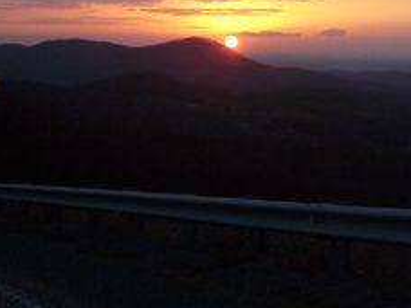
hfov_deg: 20.6
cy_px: -24
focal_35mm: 91
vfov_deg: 15.8
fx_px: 1080
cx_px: 443
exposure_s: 1/154
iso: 100
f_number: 4.5
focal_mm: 6
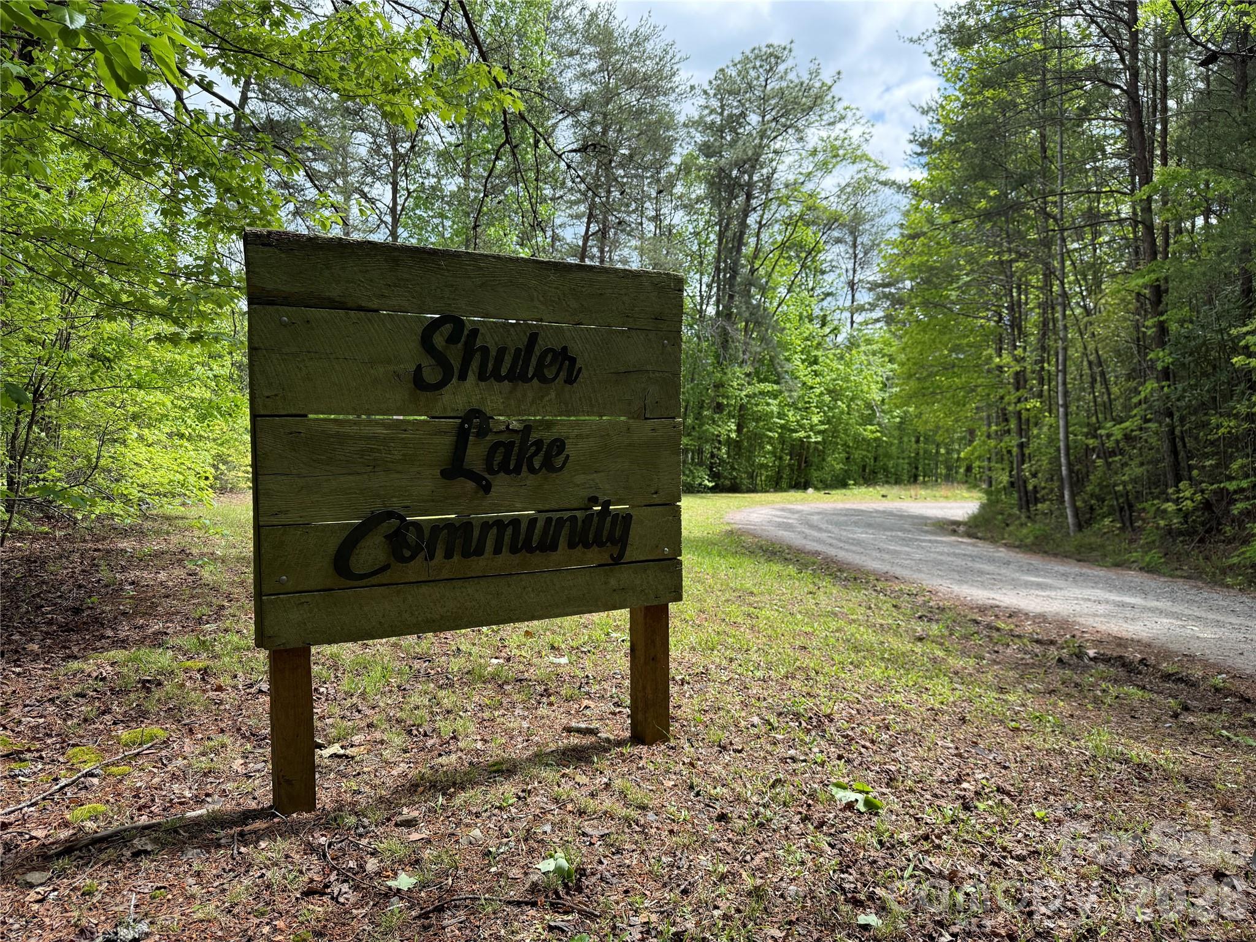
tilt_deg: -2.9
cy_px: 471
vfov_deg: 56.8
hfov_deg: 71.6
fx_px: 871
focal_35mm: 24
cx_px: 628
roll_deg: -1.0
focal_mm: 6.76
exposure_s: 1/1493
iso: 100
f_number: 1.78
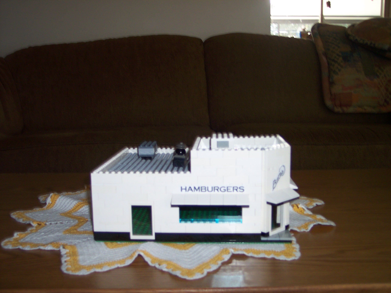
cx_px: 196
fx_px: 429
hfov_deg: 49.0
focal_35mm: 38
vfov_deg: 37.7
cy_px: 146
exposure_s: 1/30
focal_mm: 8
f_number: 2.8
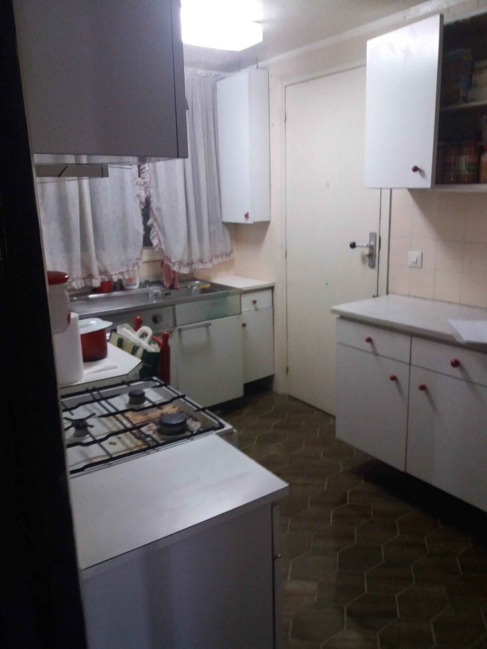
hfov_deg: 49.7
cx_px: 244
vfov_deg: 63.4
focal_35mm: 28
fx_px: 525
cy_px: 324
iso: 250
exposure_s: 1/17
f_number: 1.9
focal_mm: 3.7
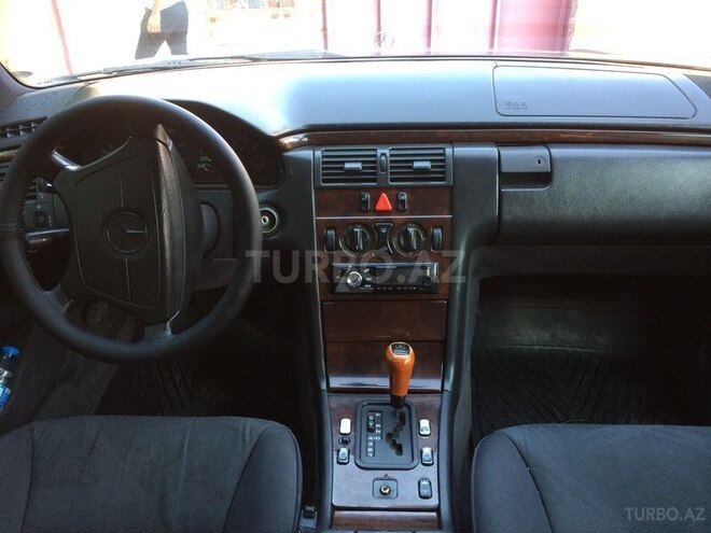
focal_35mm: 29
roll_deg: +2.2
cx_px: 356
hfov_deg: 61.7
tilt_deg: -30.1
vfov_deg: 48.2
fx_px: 596
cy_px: 266
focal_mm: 4.15
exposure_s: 1/33
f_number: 2.2
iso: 64
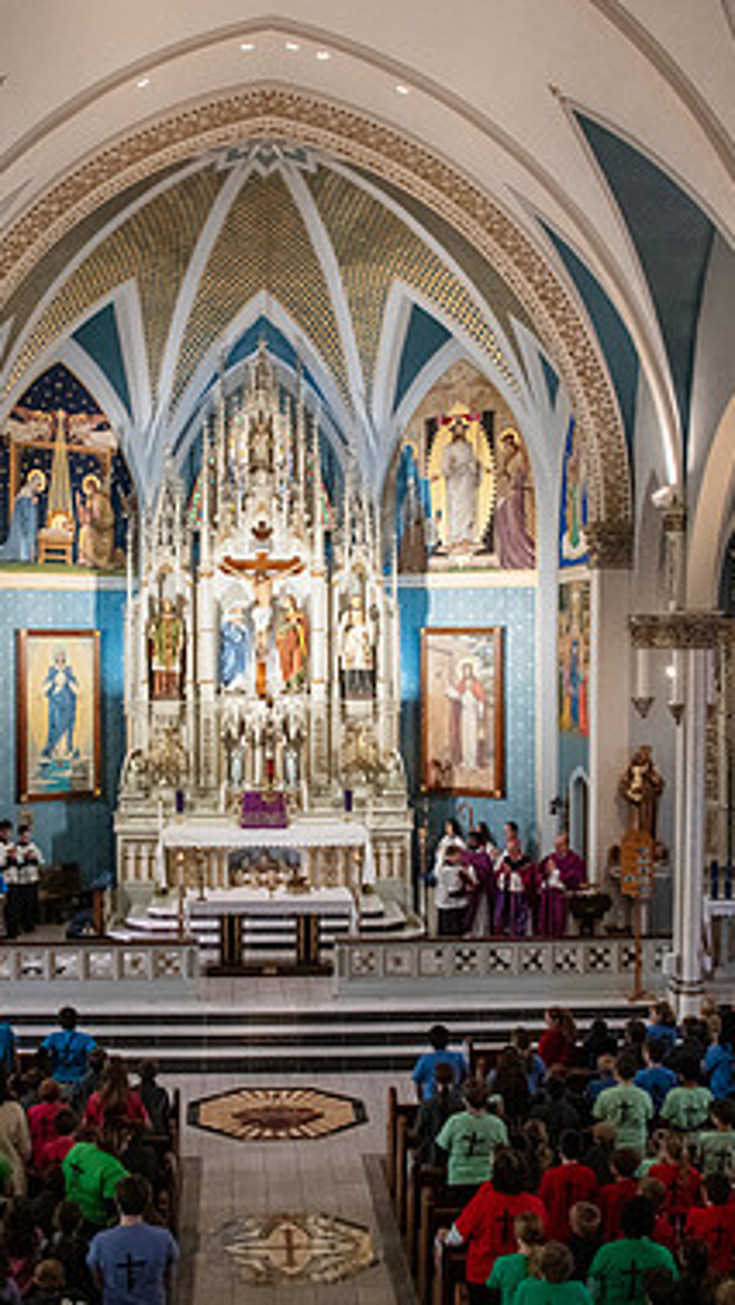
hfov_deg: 26.5
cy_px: 654
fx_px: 1557
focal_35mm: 45
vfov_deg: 45.5
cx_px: 304
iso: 4000
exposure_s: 1/160
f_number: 7.1
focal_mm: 28
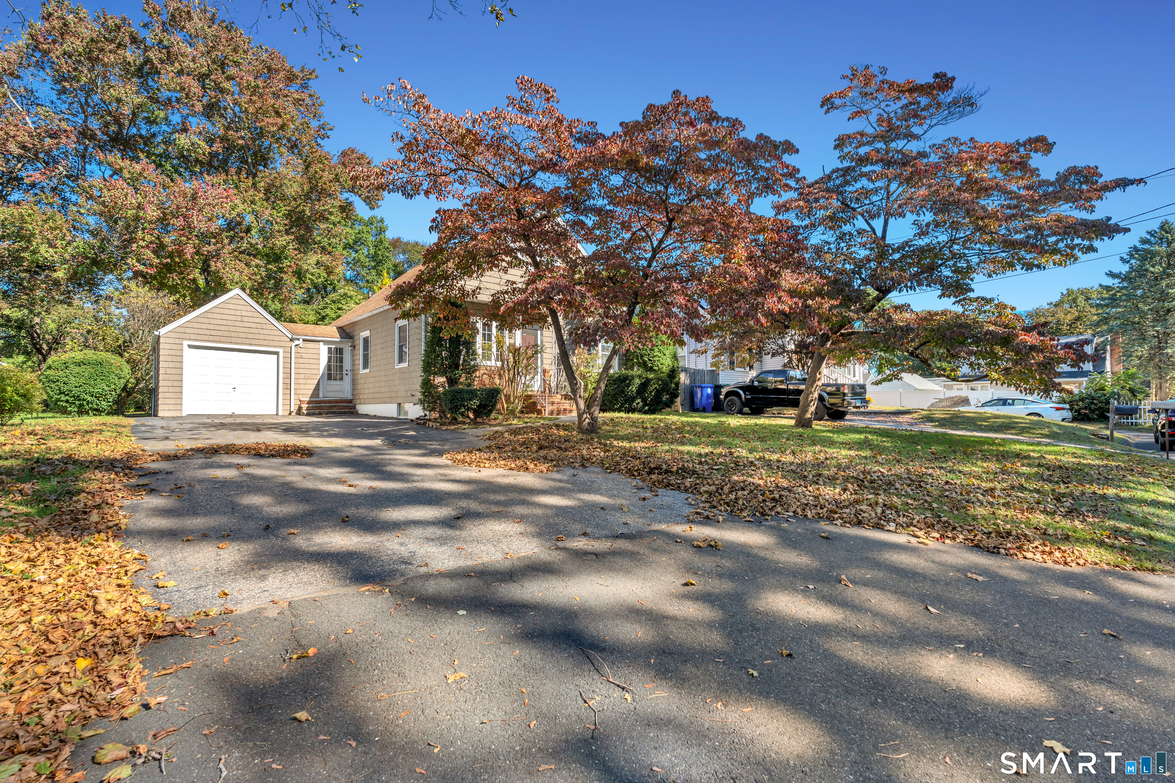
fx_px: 522
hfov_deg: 96.7
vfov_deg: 73.7
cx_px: 588
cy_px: 392
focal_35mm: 16
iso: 100
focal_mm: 16
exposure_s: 1/125
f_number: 7.1
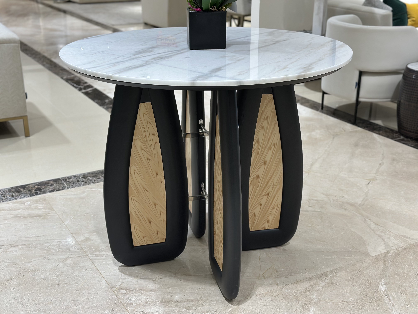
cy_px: 157
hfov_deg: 39.7
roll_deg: +0.4
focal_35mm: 48
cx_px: 209
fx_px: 580
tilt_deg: -21.1
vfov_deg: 30.3
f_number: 1.78
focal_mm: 6.86
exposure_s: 1/120
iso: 125
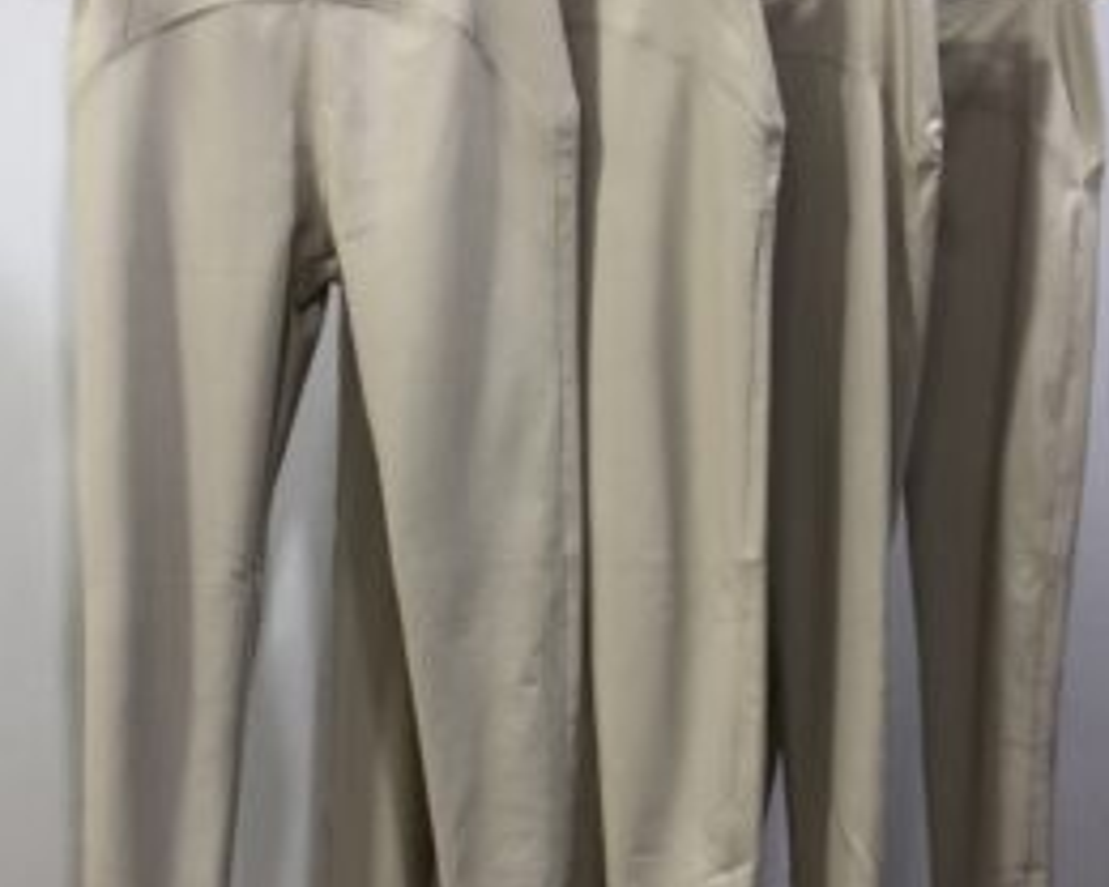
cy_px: 486
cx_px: 563
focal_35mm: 42
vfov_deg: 35.6
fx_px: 1379
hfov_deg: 43.8
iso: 40
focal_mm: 3.99
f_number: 1.8
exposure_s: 1/20
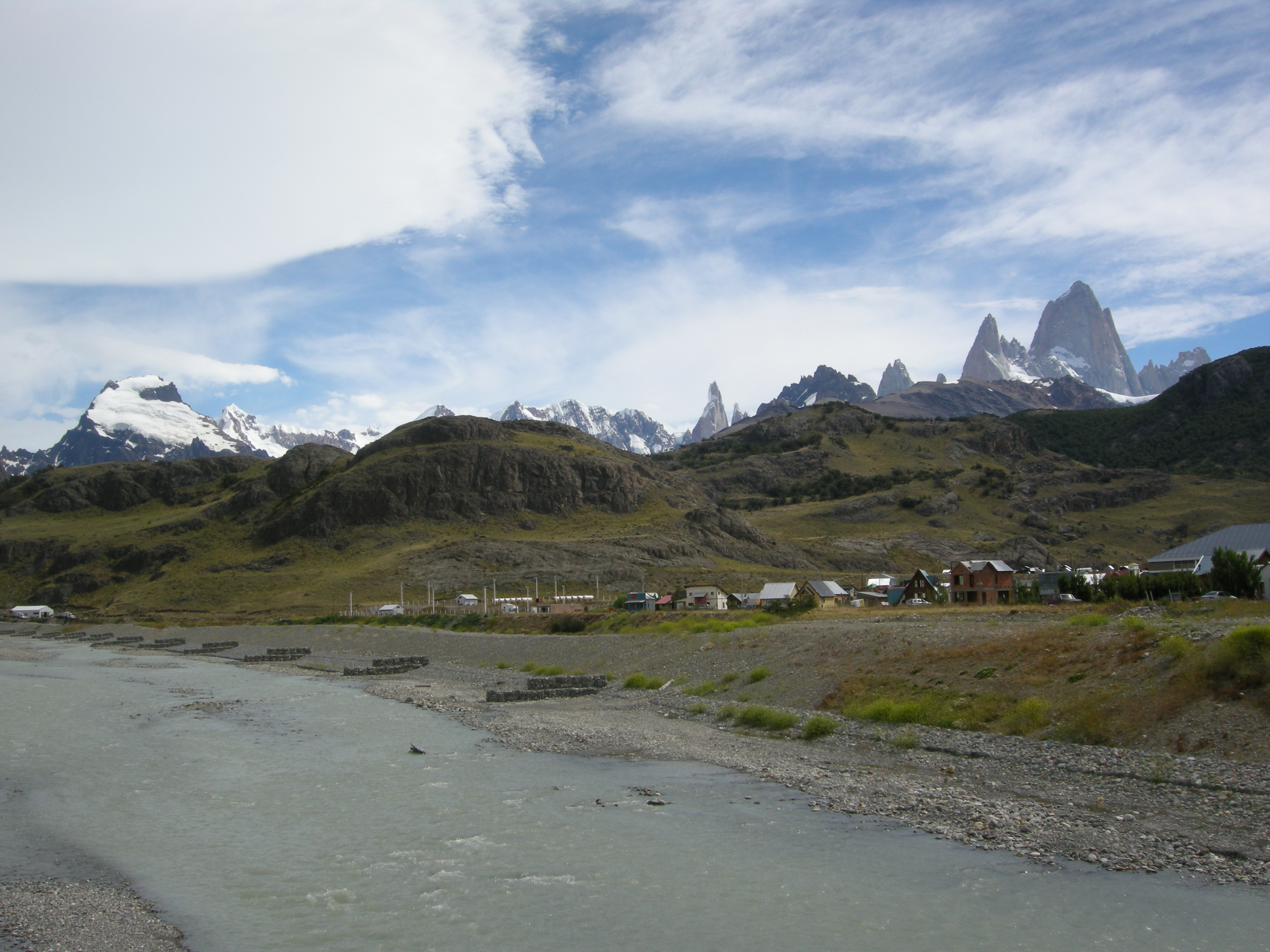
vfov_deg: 35.1
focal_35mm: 41
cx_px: 635
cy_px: 476
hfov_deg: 45.8
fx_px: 1504
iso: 64
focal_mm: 8.5
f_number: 7.1
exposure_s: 1/344
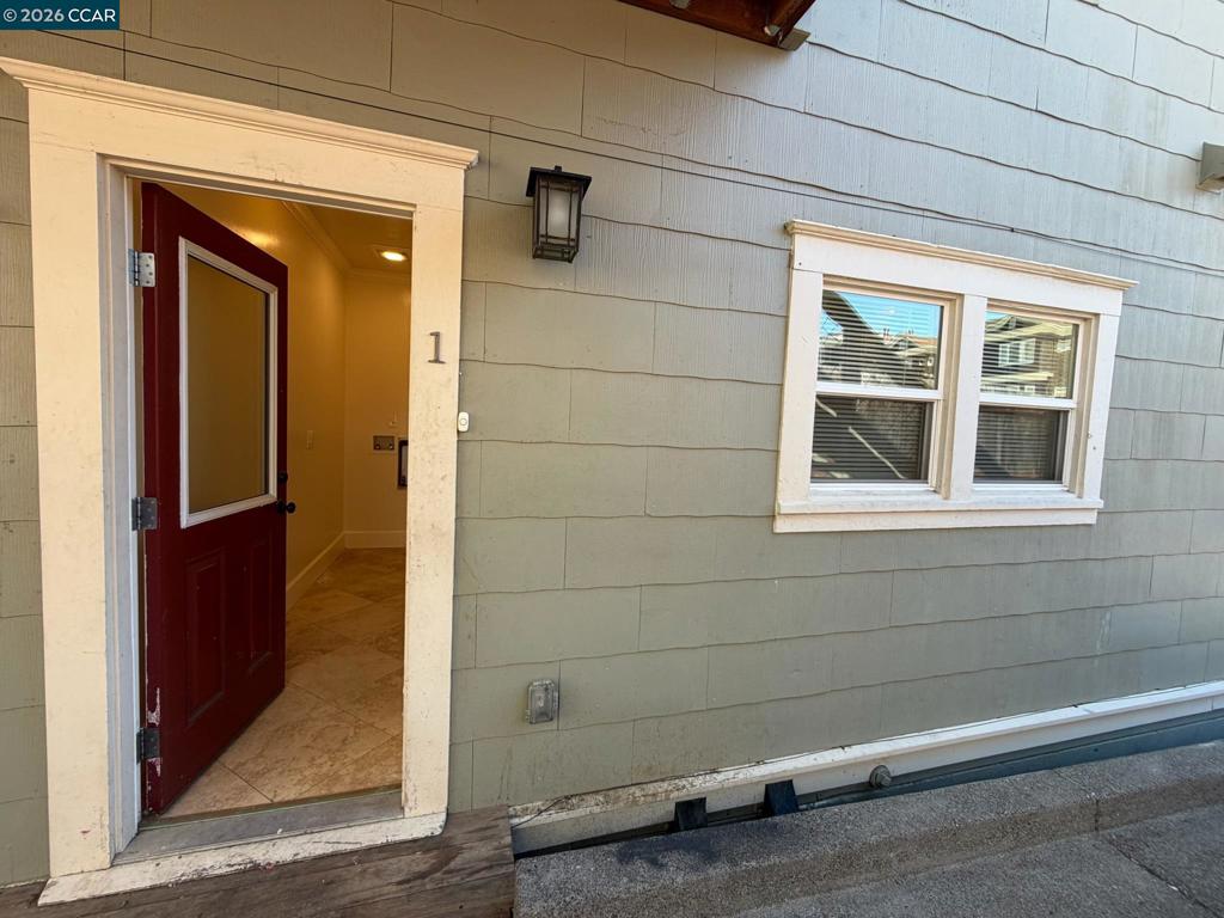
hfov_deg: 102.1
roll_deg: -2.7
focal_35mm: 14
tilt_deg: -4.7
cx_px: 612
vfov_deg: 85.7
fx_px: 495
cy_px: 459
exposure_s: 1/120
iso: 50
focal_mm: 2.22
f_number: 2.2
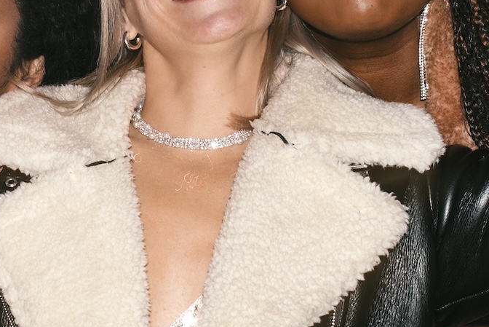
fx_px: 1359
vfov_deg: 13.7
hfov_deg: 20.4
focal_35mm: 100
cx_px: 187
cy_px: 171
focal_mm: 35
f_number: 8
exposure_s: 1/2
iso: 100
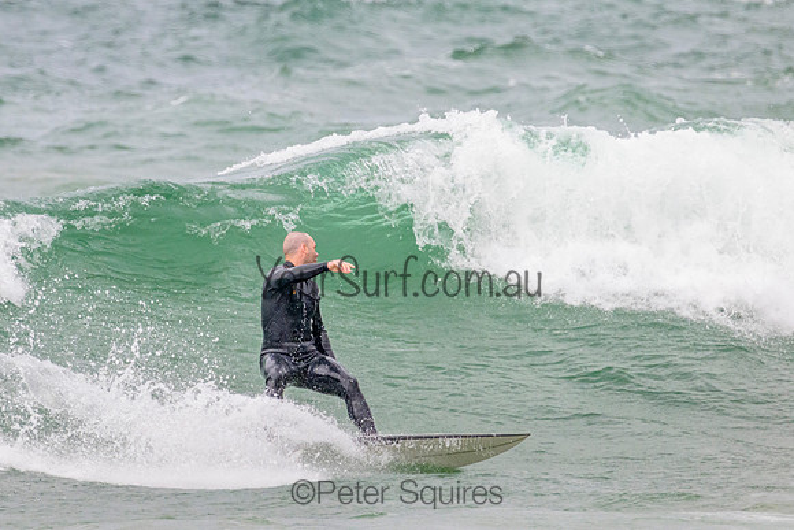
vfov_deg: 1.3
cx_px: 324
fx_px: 23988
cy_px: 170
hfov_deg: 1.9
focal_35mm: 1087
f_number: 11
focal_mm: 800
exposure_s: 1/2000
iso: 2200
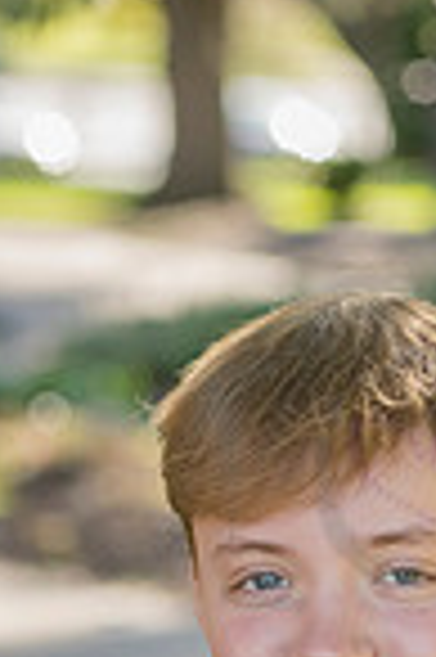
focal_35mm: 308
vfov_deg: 6.6
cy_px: 873
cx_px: 436
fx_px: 5608
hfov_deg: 4.4
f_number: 5
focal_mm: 100
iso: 800
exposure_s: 1/640
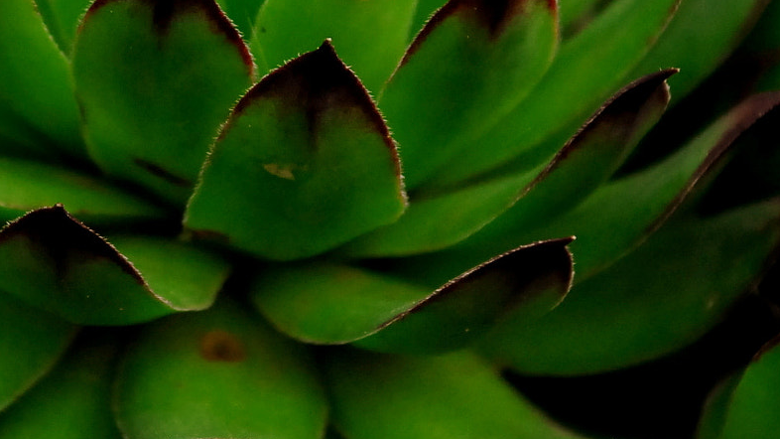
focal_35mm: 304
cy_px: 60
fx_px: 6288
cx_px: 277
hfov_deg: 7.1
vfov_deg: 4.0
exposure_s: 1/250
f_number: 5.6
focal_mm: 95
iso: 640
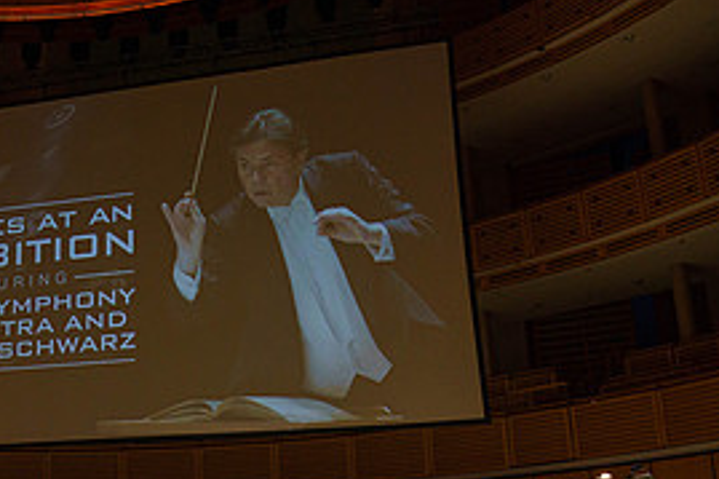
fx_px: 1058
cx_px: 144
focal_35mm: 53
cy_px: 261
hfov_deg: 36.3
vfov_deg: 25.5
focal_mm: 24
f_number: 5.6
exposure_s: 1/200
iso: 2500
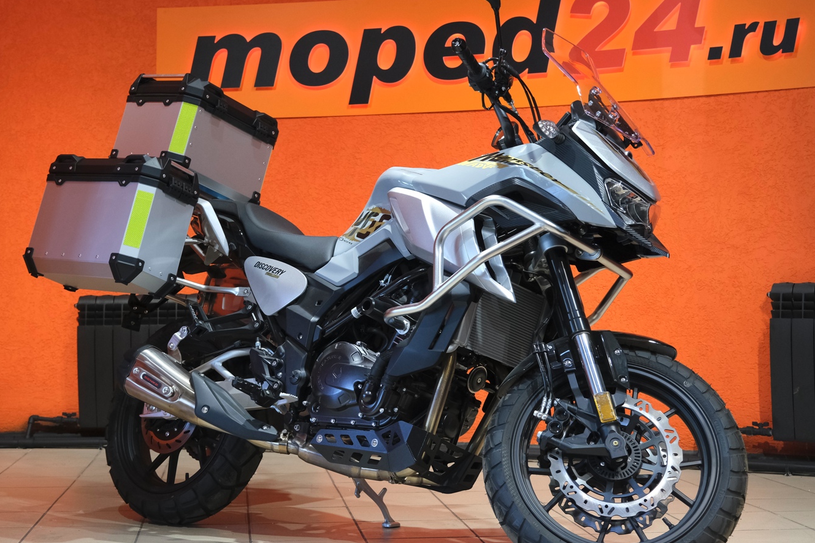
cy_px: 230
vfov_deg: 23.0
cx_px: 342
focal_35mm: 59
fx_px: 1336
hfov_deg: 33.9
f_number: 4
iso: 1600
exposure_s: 1/100
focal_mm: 32.5
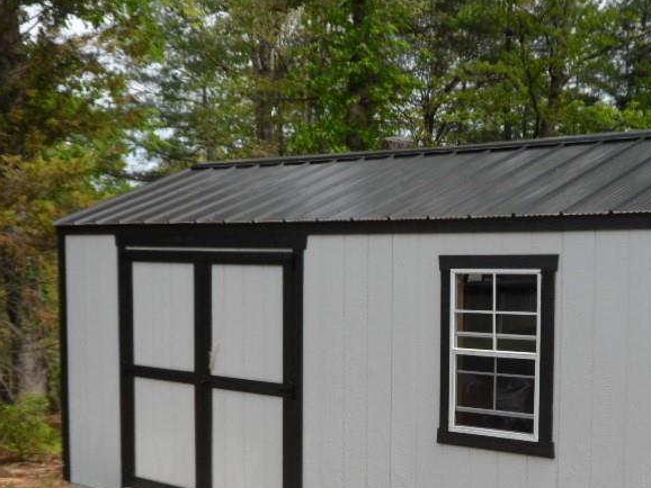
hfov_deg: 31.0
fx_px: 1166
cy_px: 410
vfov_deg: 23.2
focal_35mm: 62
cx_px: 422
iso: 80
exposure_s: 1/750
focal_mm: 6.5
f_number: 3.5
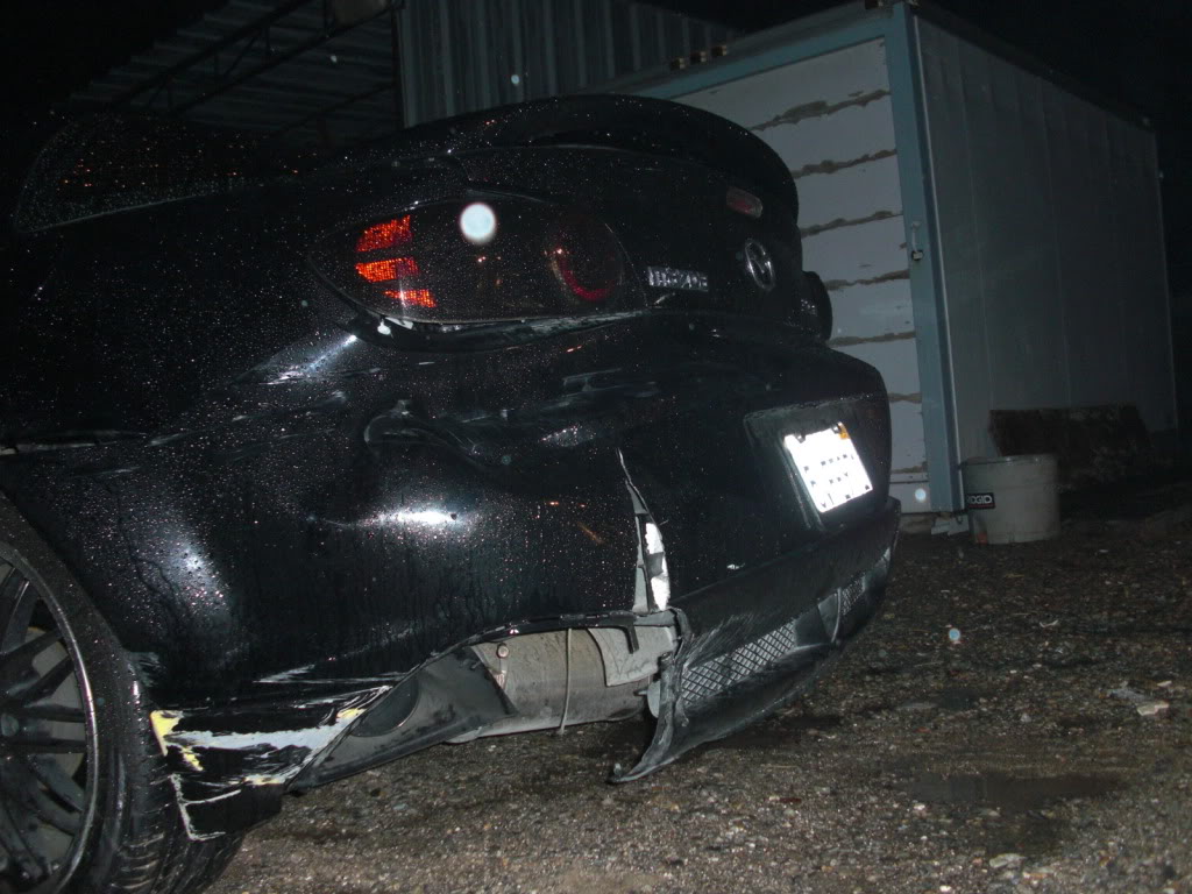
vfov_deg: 39.7
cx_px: 596
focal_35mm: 36
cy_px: 447
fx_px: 1240
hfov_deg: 51.4
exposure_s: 1/60
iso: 200
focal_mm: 6.3
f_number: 2.8
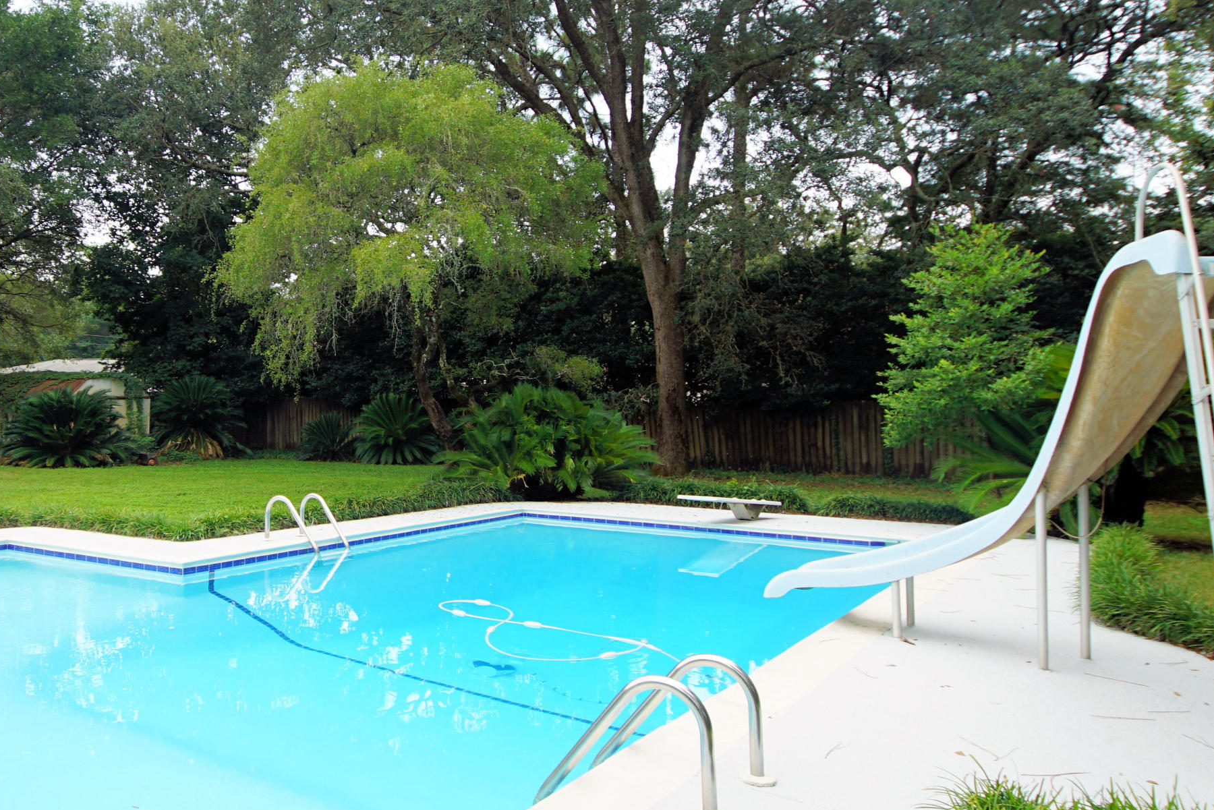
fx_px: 1012
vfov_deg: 43.6
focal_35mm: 30
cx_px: 336
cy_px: 362
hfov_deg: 59.3
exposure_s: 1/80
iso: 100
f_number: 5
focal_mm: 12
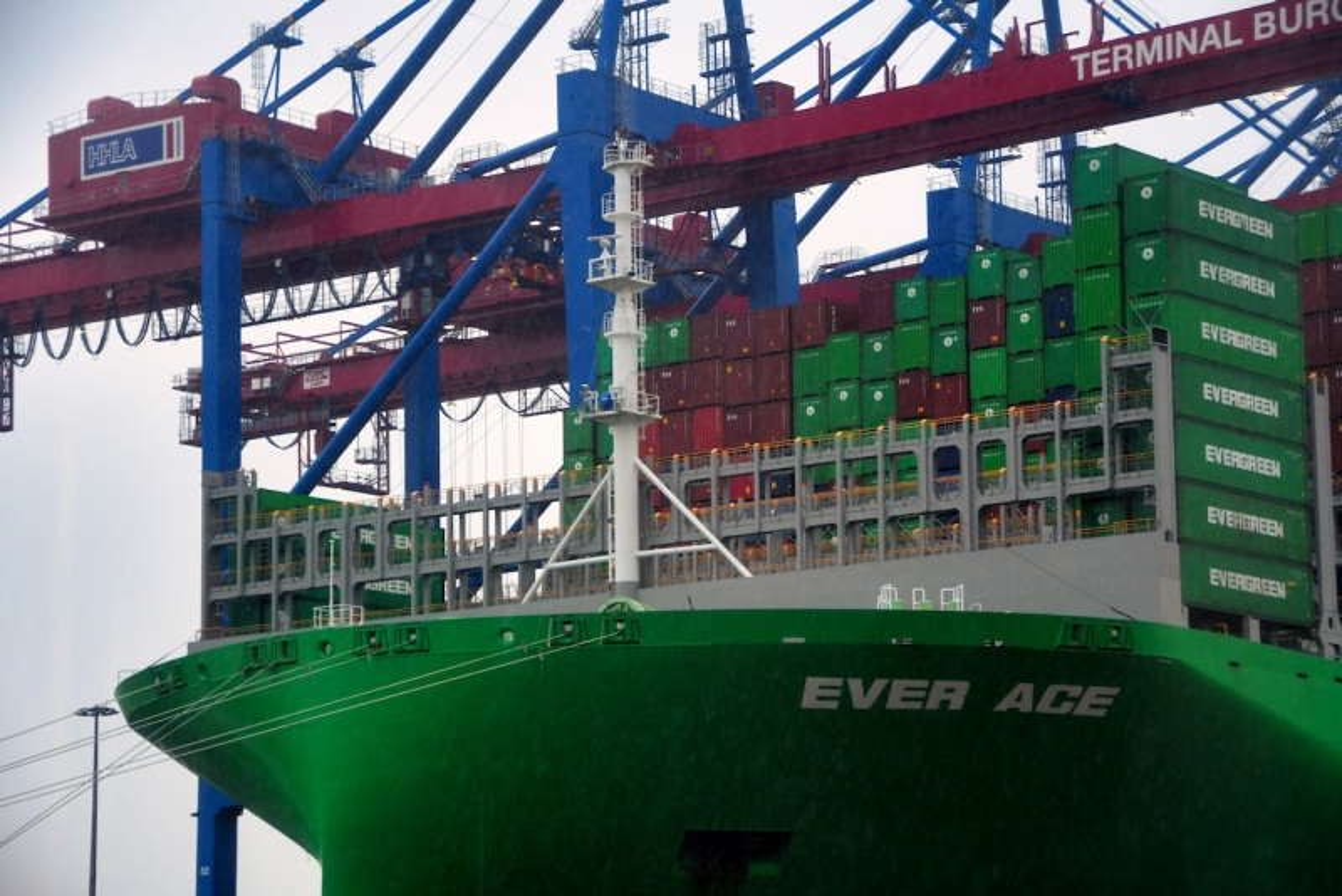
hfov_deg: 21.9
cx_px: 671
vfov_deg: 14.7
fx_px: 3468
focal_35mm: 93
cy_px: 448
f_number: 5
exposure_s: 1/200
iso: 800
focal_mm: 62
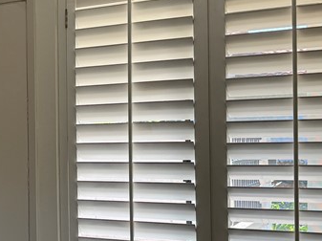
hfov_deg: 24.3
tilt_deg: -1.0
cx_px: -59
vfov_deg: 20.1
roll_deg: +0.6
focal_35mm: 73
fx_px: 678
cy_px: 150
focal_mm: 6.76
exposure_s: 1/161
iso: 80
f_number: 1.78
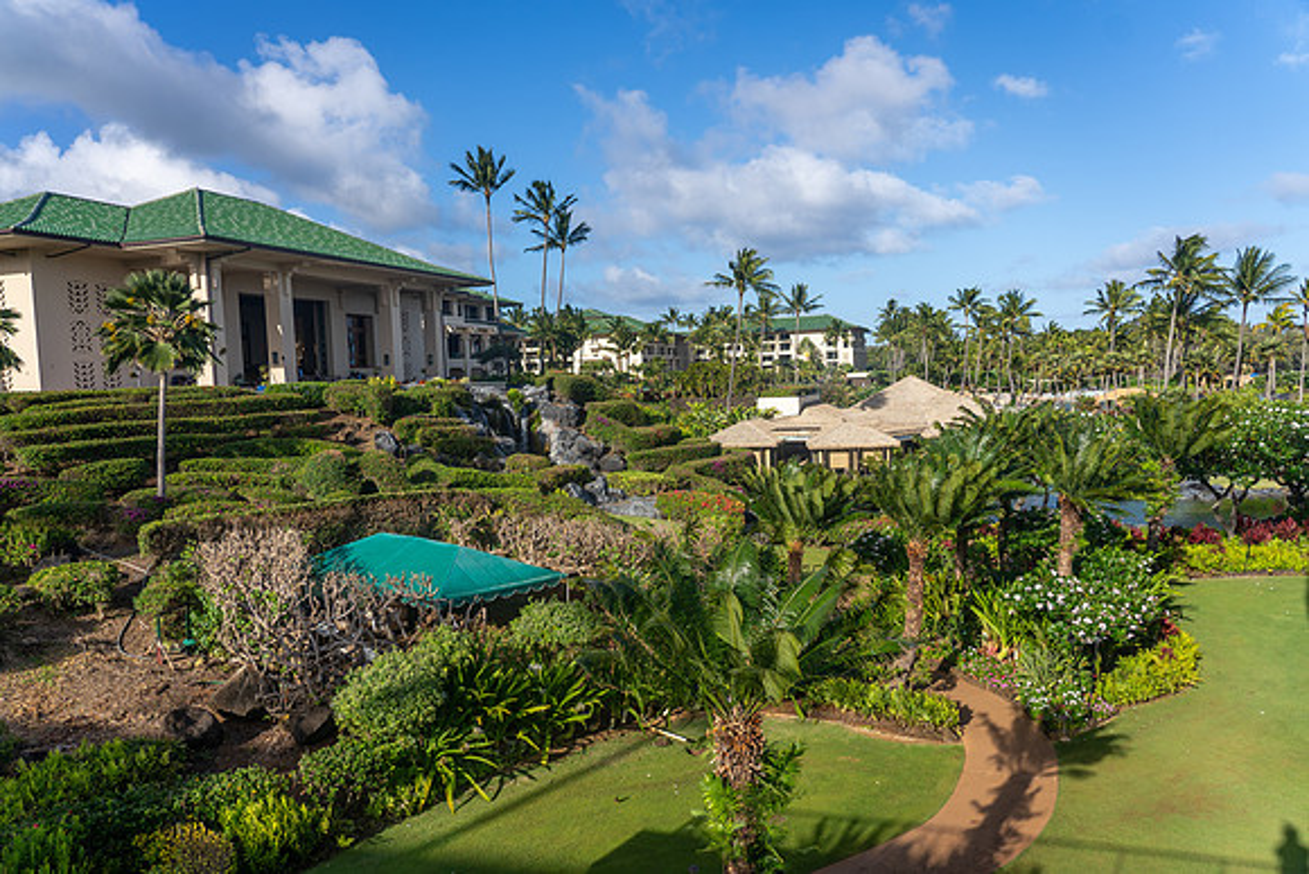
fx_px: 873
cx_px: 654
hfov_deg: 73.7
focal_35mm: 24
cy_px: 437
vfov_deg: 53.2
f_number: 4
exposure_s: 1/800
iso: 50
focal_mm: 24
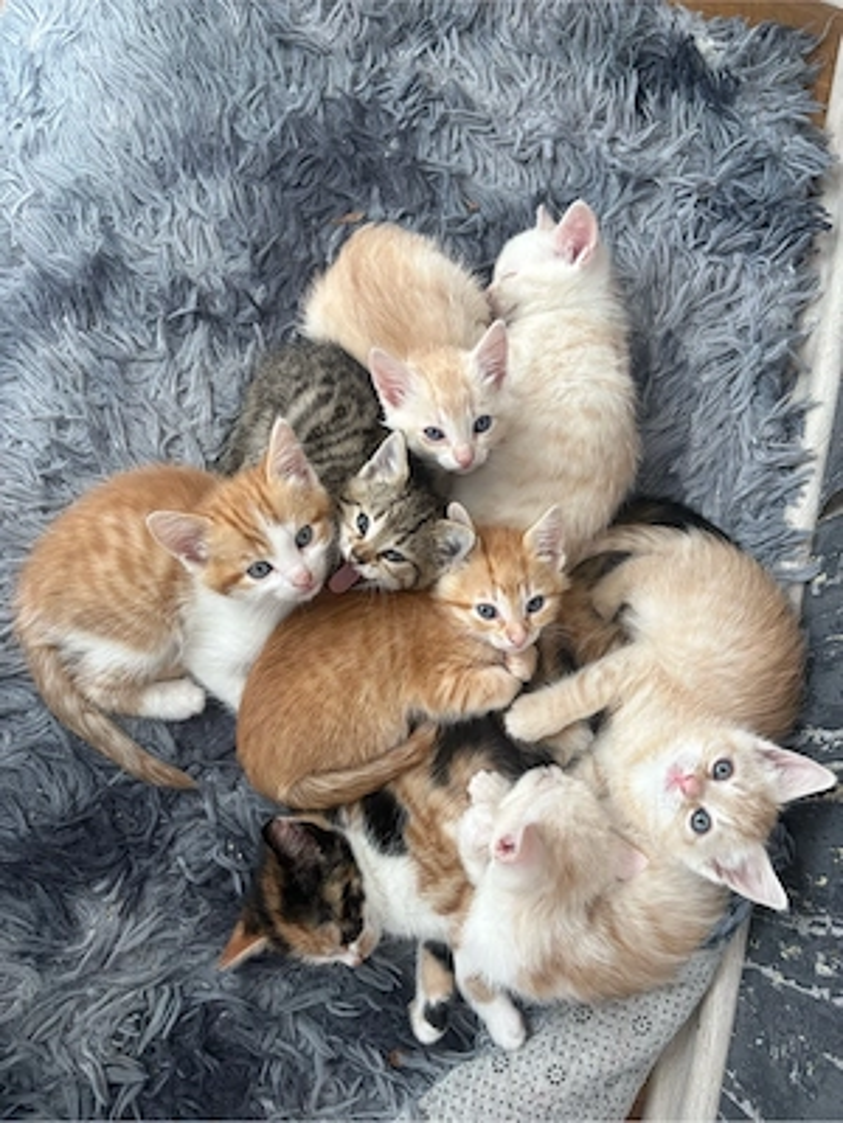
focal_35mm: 26
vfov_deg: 67.3
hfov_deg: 53.1
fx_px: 844
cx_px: 422
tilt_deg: -75.6
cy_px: 562
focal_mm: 5.96
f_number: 1.6
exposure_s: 1/73
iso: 125
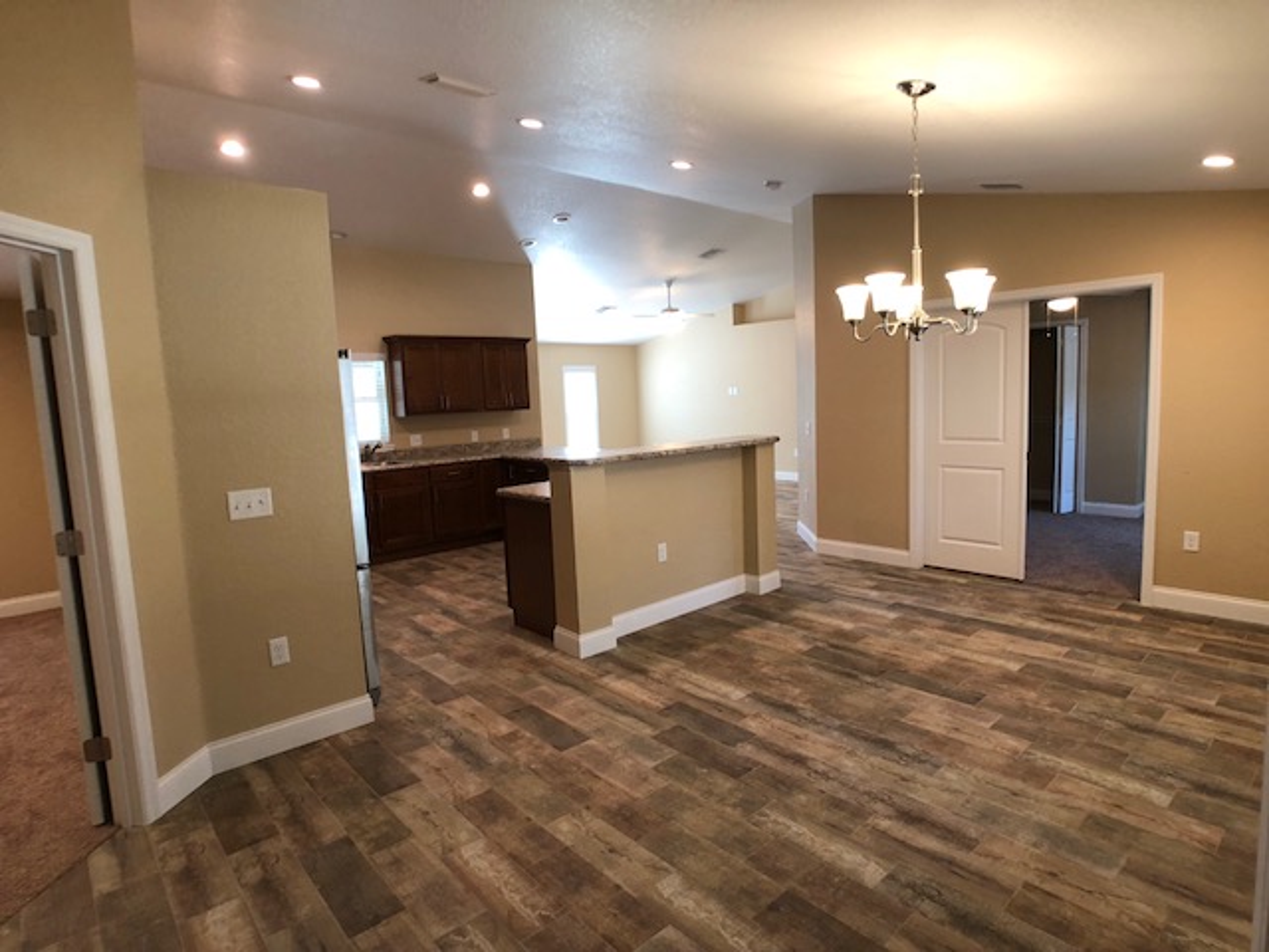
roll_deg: +2.2
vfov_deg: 49.7
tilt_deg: -6.8
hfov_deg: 63.4
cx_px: 634
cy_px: 476
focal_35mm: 28
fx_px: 1026
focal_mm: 4
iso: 40
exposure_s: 1/24
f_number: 1.8
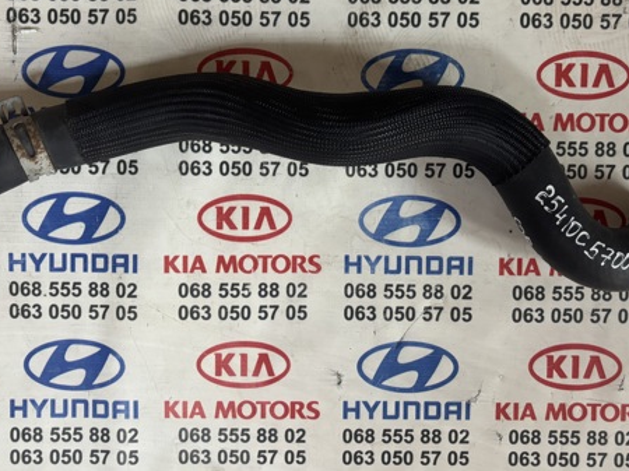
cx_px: 314
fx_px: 672
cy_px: 186
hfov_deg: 50.2
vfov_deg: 38.5
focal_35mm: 37
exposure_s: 1/60
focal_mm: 5.96
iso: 320
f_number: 1.6
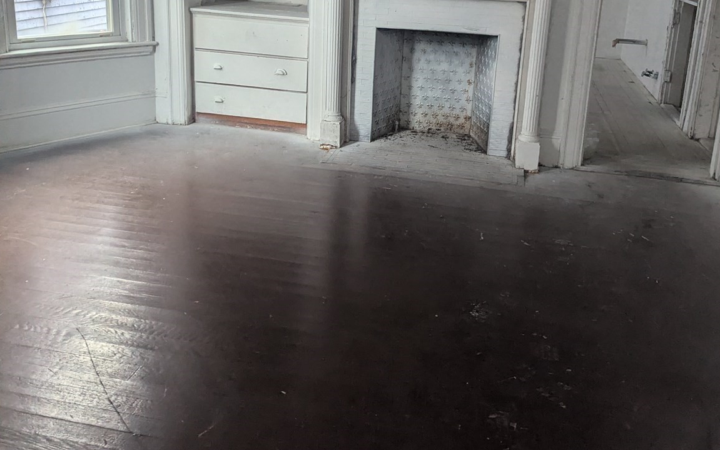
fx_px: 667
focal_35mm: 34
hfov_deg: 56.7
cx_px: 361
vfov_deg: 36.2
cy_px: 100
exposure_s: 1/261
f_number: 1.85
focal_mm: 6.81
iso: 517
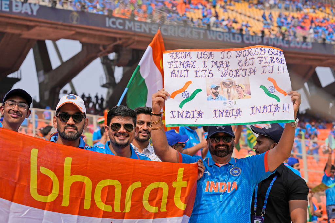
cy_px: 112
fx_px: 651
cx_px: 168
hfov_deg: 28.9
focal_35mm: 70
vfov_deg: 19.4
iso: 100
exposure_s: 1/1250
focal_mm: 70
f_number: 4.5
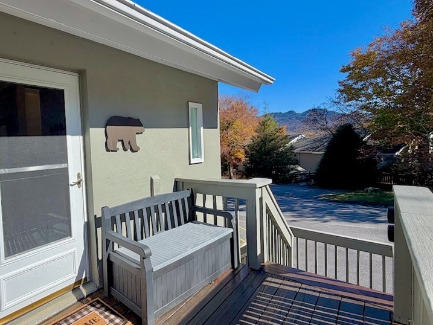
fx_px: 250
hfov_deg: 77.5
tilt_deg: -2.1
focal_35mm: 20
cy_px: 153
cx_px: 125
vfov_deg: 65.9
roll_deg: +3.0
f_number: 2.2
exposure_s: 1/841
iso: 20
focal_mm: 2.22
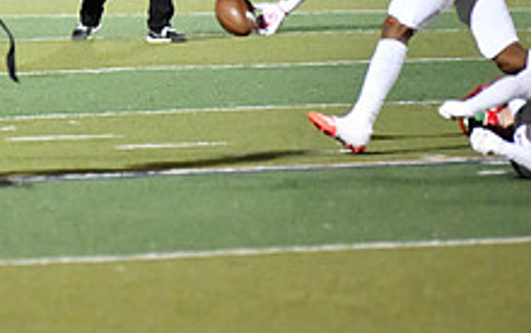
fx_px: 7779
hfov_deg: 3.9
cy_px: 1
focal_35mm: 537
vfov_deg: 2.5
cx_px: -14
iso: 14400
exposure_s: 1/3200
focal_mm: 200
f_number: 2.8
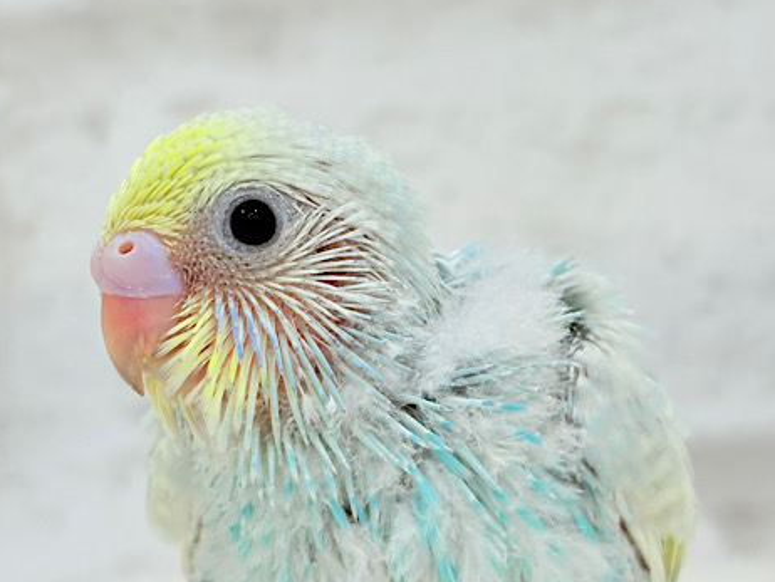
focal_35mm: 72
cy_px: 367
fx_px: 1613
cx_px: 359
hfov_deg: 27.0
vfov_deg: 20.4
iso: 64
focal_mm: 5.96
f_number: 1.6
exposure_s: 1/100
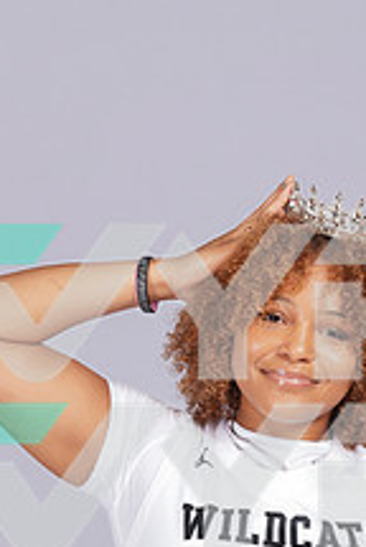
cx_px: 290
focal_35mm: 94
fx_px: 1429
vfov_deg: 21.2
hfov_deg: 14.5
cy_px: 483
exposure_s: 1/200
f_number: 8
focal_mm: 45
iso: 250
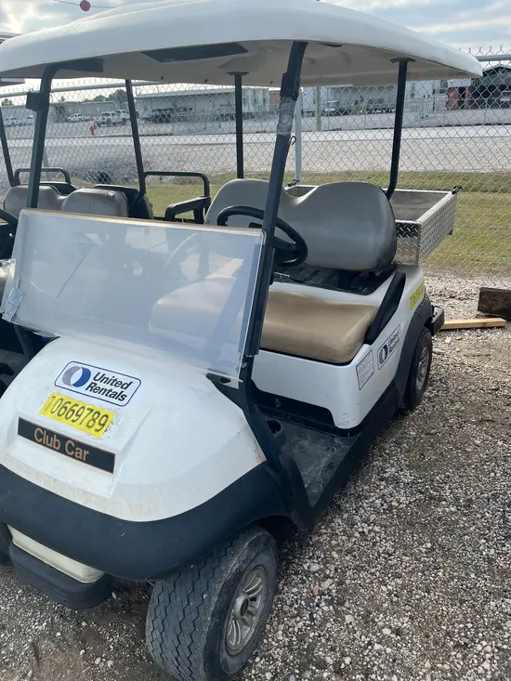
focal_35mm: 26
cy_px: 340
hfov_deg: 53.1
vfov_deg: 67.3
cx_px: 256
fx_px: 512
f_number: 1.6
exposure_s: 1/1672
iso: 50
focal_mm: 5.1
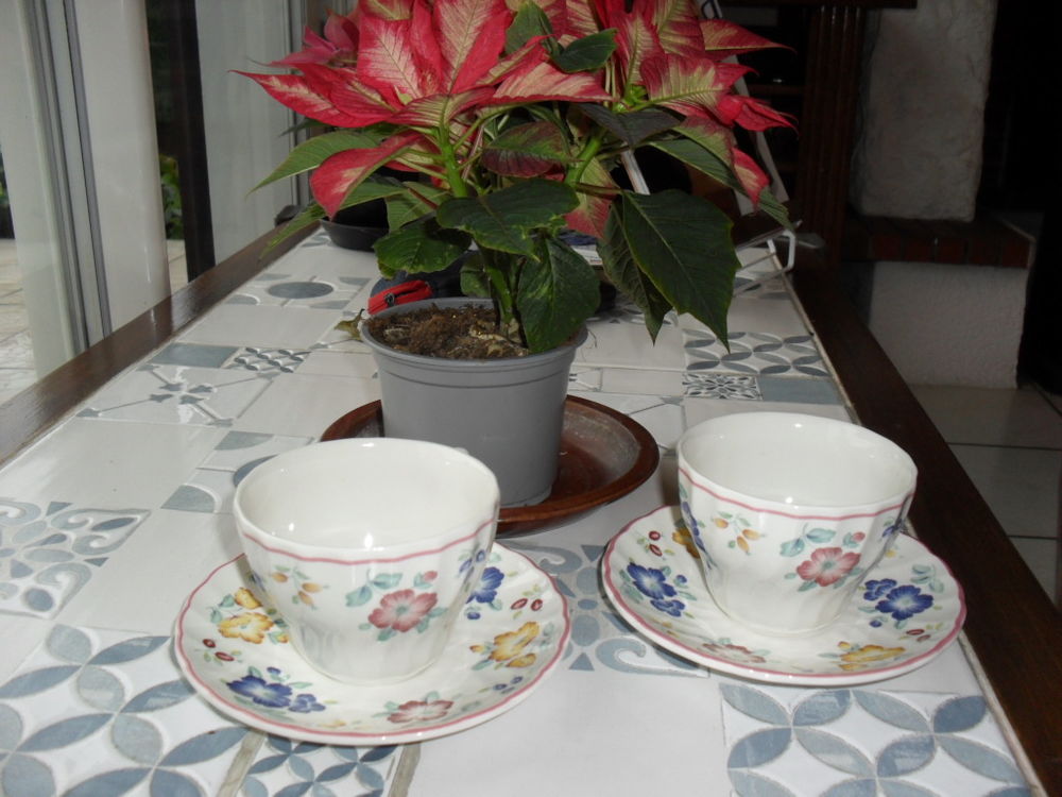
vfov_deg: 40.7
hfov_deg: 52.6
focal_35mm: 35
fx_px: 1074
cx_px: 531
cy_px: 398
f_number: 3.2
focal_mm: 6.3
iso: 200
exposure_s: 1/45
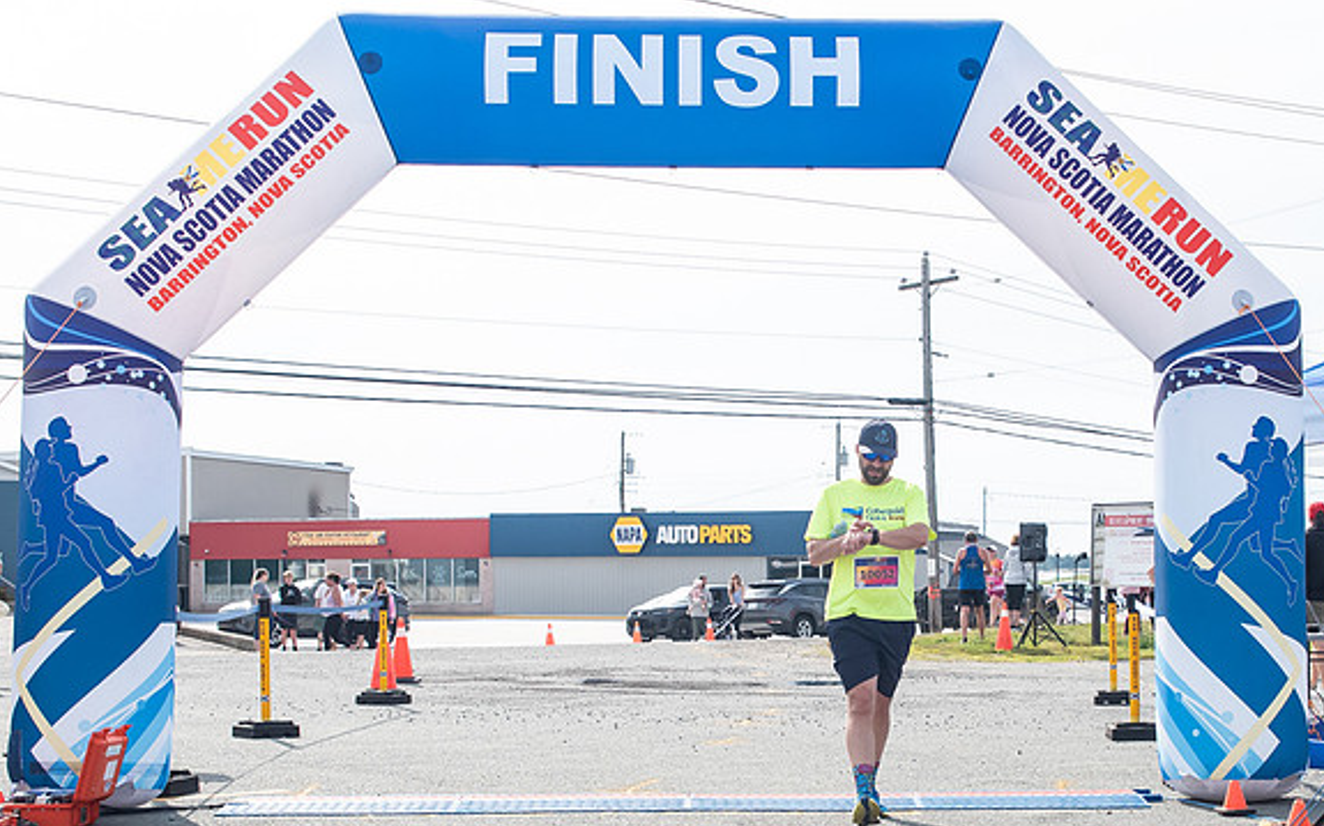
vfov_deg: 21.9
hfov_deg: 34.3
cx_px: 856
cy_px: 579
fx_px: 2128
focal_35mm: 59
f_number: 4
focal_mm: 31
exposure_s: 1/3200
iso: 800
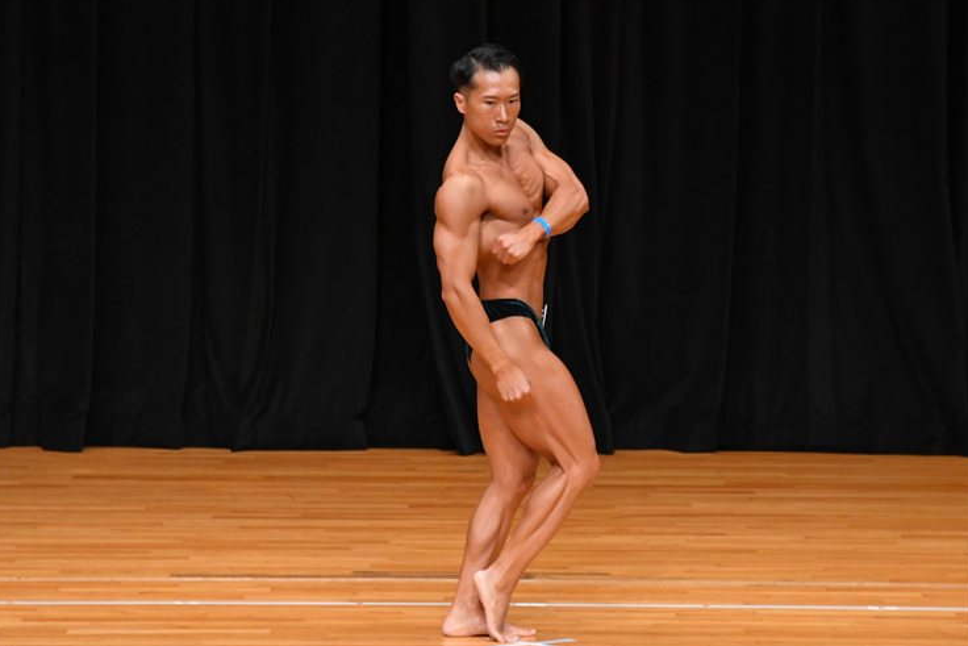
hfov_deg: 6.9
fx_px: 8068
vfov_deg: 4.6
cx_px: 462
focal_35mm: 300
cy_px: 332
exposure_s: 1/400
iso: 3200
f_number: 5.6
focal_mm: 190
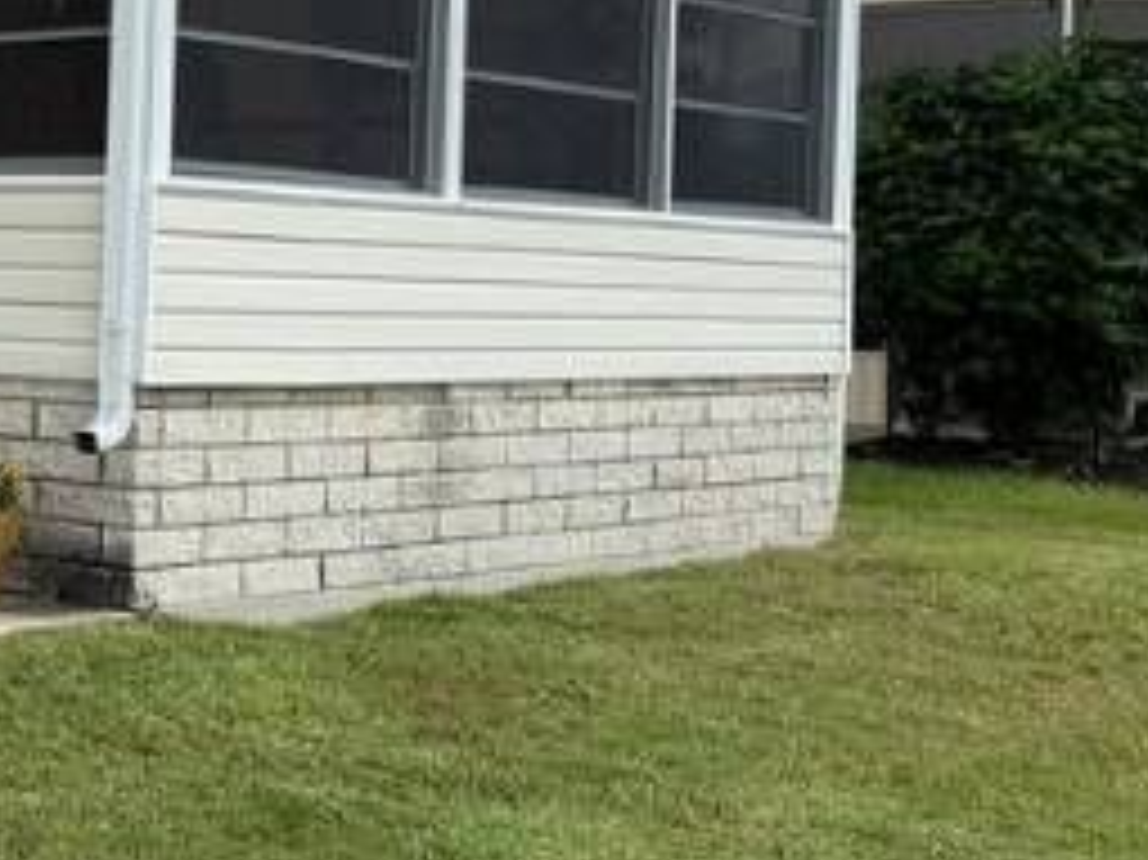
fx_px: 2652
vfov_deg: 18.3
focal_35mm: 80
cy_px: 241
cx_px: -513
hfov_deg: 21.1
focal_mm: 6.76
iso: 80
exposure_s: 1/3279
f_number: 1.78
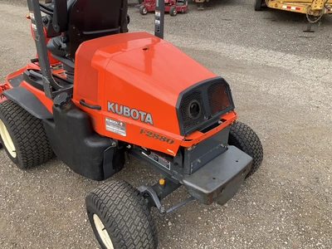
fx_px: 278
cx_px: 166
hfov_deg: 61.7
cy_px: 124
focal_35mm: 29
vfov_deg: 48.2
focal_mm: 3
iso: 25
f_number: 1.8
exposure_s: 1/691
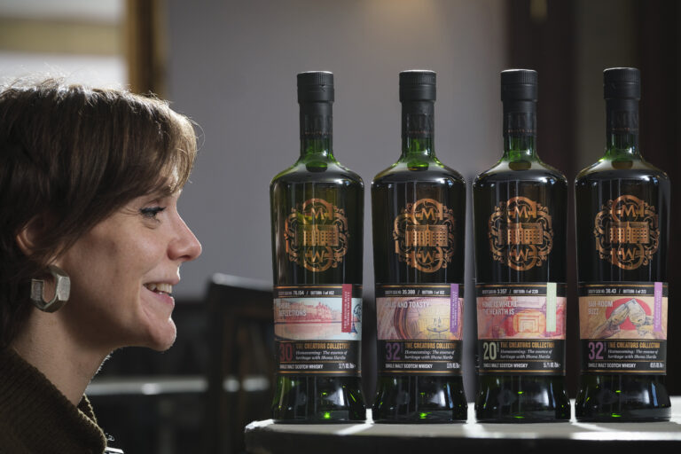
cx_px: 340
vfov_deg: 10.5
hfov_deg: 15.6
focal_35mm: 131
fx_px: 2478
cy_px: 227
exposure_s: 1/200
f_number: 4
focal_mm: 87.1
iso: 400
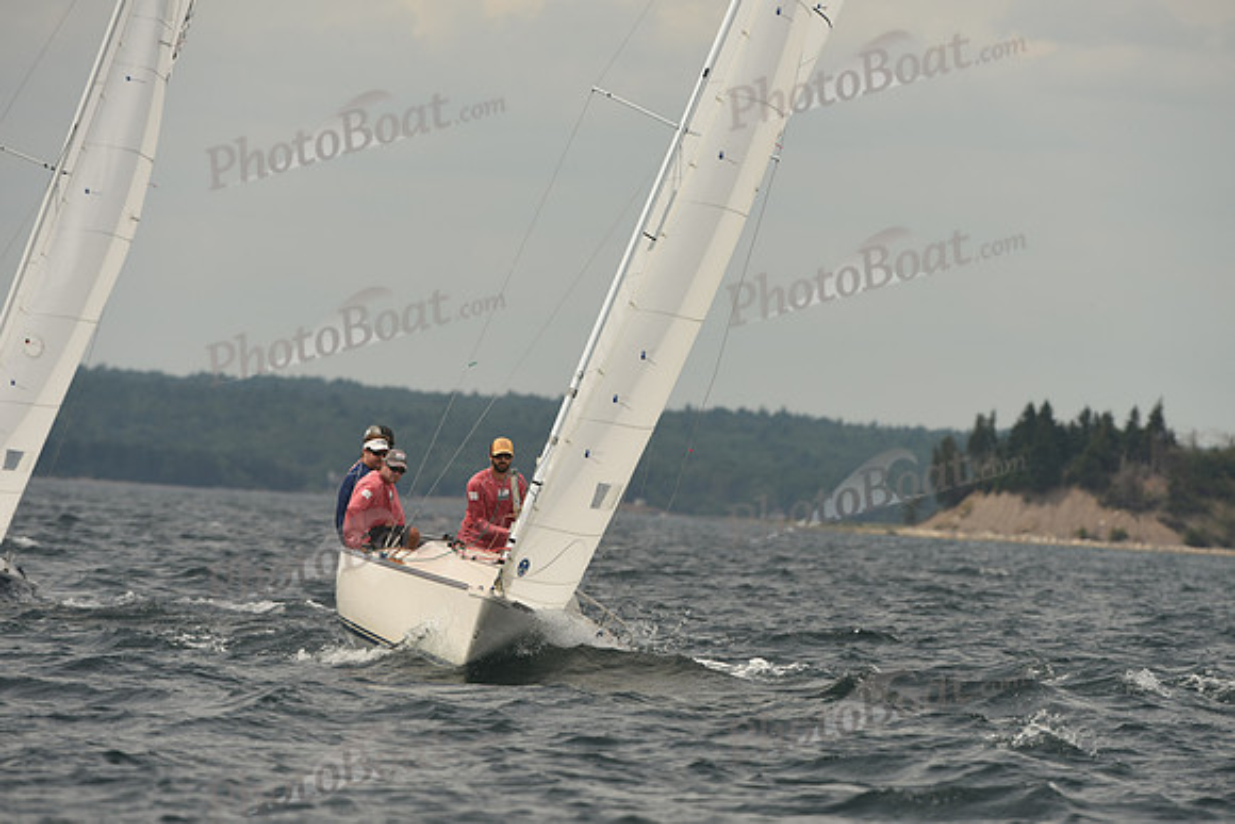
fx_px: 13725
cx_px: 618
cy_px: 412
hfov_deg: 5.2
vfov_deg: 3.4
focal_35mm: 400
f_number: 7.1
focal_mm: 400
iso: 250
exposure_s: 1/1000
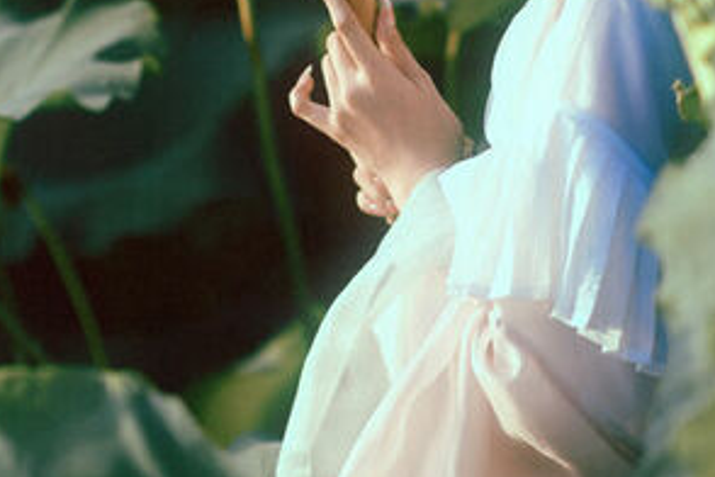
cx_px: 214
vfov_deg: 4.5
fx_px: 6037
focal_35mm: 304
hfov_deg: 6.8
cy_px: 56
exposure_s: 1/1250
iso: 100
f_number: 1.8
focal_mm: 85
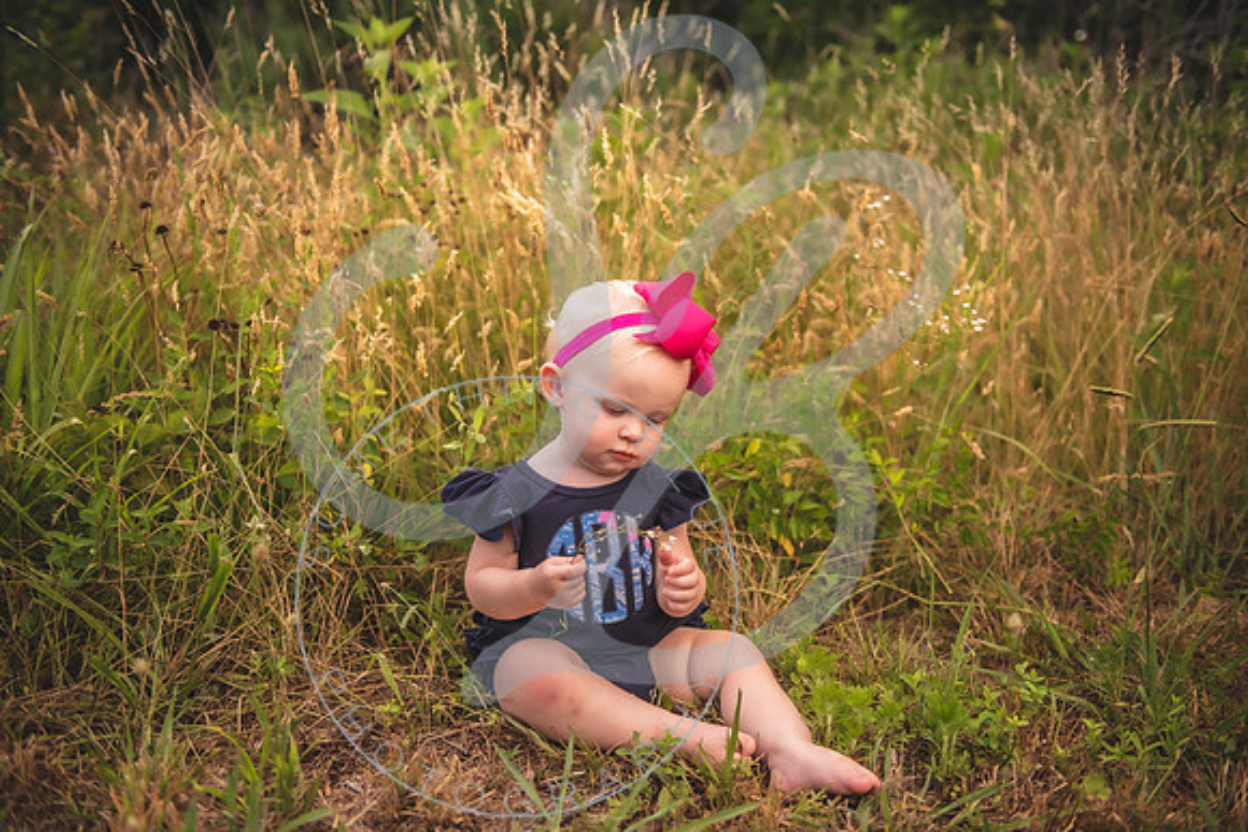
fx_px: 1318
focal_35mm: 38
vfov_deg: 35.1
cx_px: 624
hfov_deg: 50.7
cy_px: 416
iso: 100
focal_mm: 38
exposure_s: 1/640
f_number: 2.8
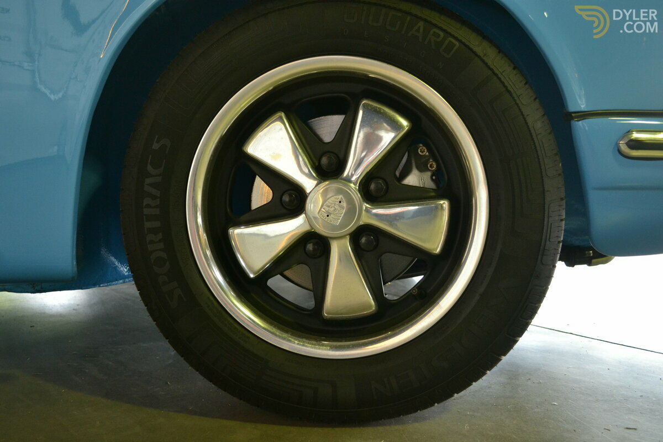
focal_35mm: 33
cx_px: 332
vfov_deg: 40.0
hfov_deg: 57.2
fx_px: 608
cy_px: 221
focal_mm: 22
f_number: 3.8
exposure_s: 1/60
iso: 1250
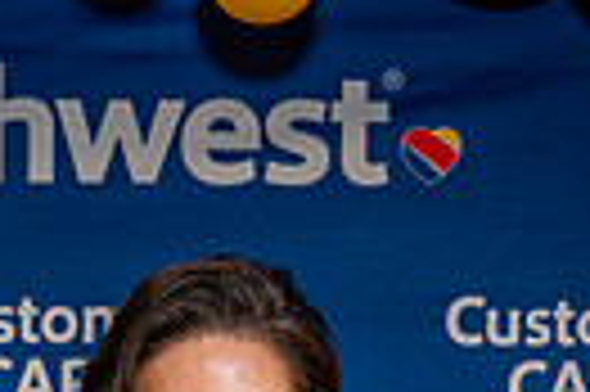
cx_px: 63
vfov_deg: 8.0
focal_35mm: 165
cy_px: 746
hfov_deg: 12.4
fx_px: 2701
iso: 1250
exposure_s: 1/160
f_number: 4
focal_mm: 36
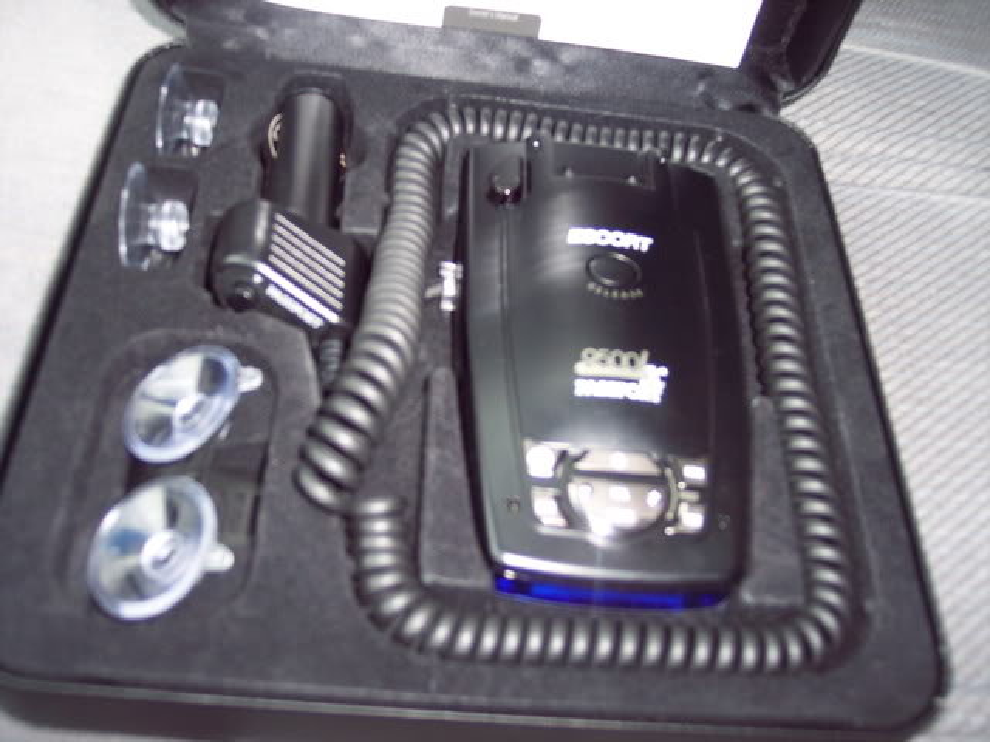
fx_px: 1115
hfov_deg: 47.9
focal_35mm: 39
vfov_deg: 36.8
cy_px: 371
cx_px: 495
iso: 140
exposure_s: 1/60
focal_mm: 8
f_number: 2.8
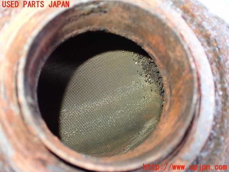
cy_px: 86
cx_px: 114
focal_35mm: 30
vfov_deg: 46.8
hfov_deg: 60.0
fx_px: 198
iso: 800
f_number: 2.3
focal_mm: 5.4
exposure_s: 1/80
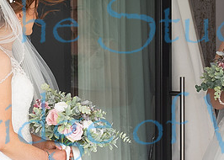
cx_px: 40
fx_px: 1075
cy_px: 168
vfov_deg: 8.5
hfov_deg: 11.8
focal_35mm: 169
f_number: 3.5
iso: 100
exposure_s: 1/400
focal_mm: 28
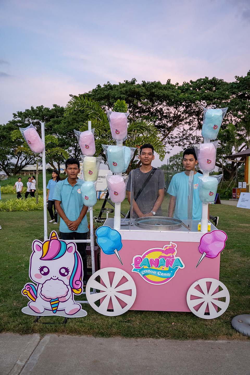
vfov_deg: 60.3
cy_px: 188
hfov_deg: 42.3
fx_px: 323
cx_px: 125
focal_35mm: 31
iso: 2000
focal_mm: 31
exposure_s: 1/320
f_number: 3.5
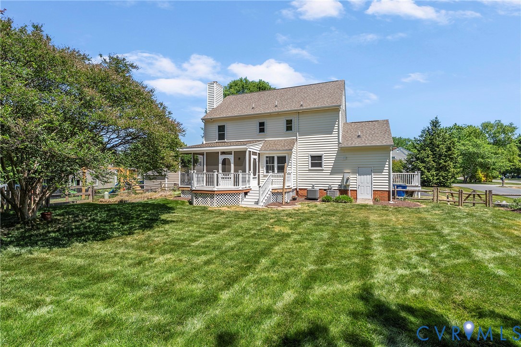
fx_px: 232
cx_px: 260
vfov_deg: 73.8
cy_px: 174
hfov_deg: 96.7
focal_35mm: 16
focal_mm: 16
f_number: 8
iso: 800
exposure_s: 1/250
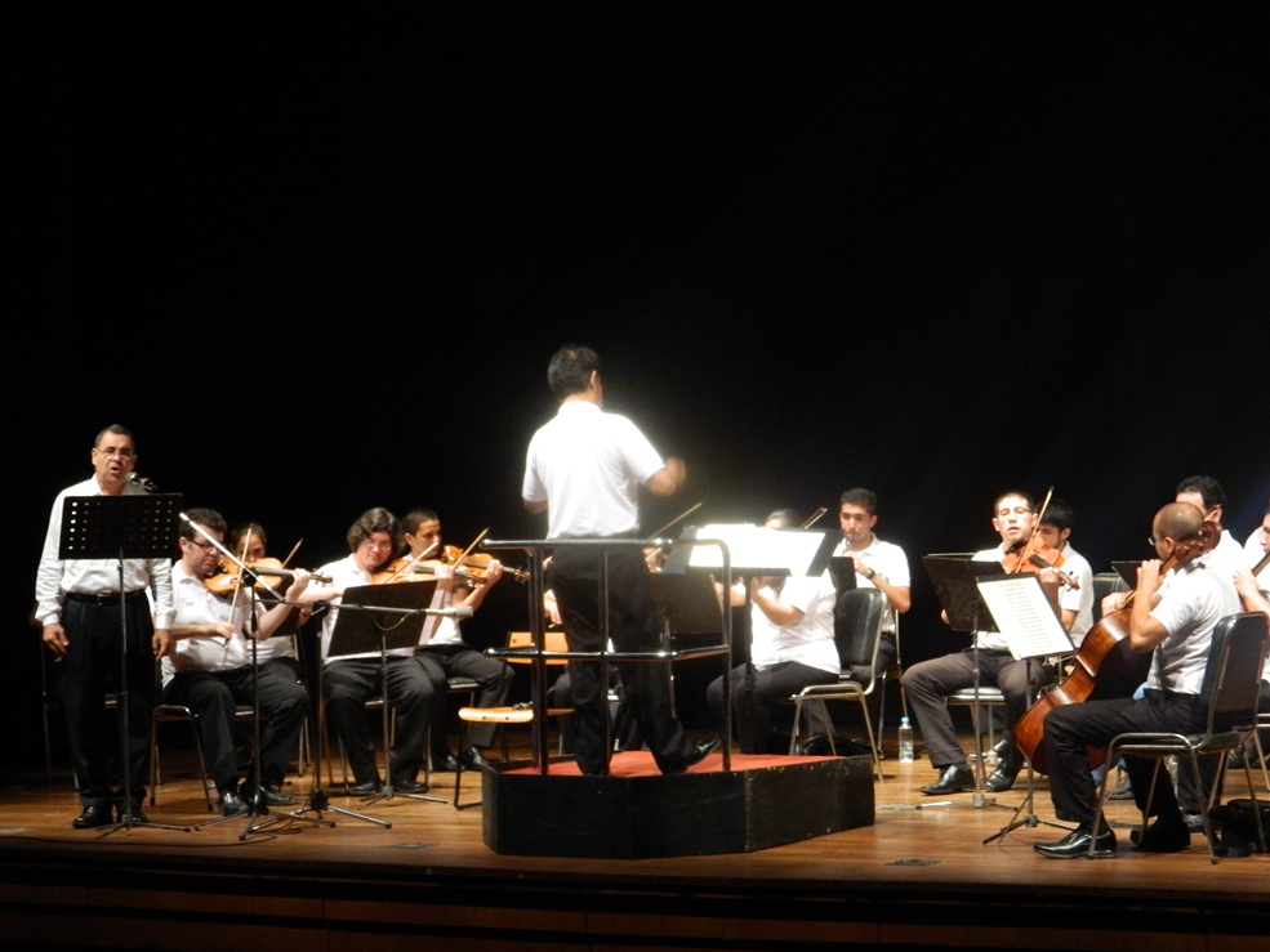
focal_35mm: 103
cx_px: 635
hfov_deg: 19.1
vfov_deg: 14.4
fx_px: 3779
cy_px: 476
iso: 400
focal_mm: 18.6
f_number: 4.5
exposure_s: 1/20
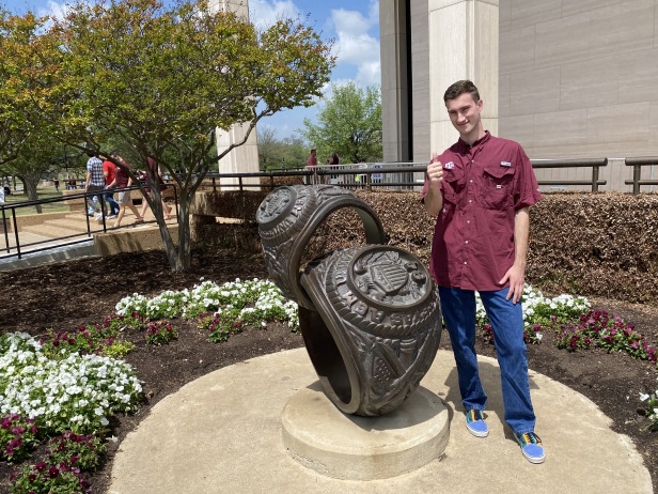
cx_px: 318
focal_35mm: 27
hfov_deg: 65.3
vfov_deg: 51.3
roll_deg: +2.4
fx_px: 513
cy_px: 238
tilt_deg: -8.5
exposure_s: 1/3497
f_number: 1.8
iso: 32
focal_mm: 4.25
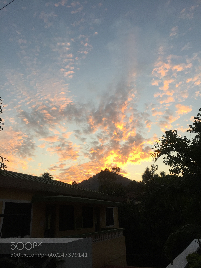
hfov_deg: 48.2
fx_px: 225
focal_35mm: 29
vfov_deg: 61.7
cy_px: 134
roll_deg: +1.9
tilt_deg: +22.1
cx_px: 100
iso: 32
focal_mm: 4.15
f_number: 2.2
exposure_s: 1/100
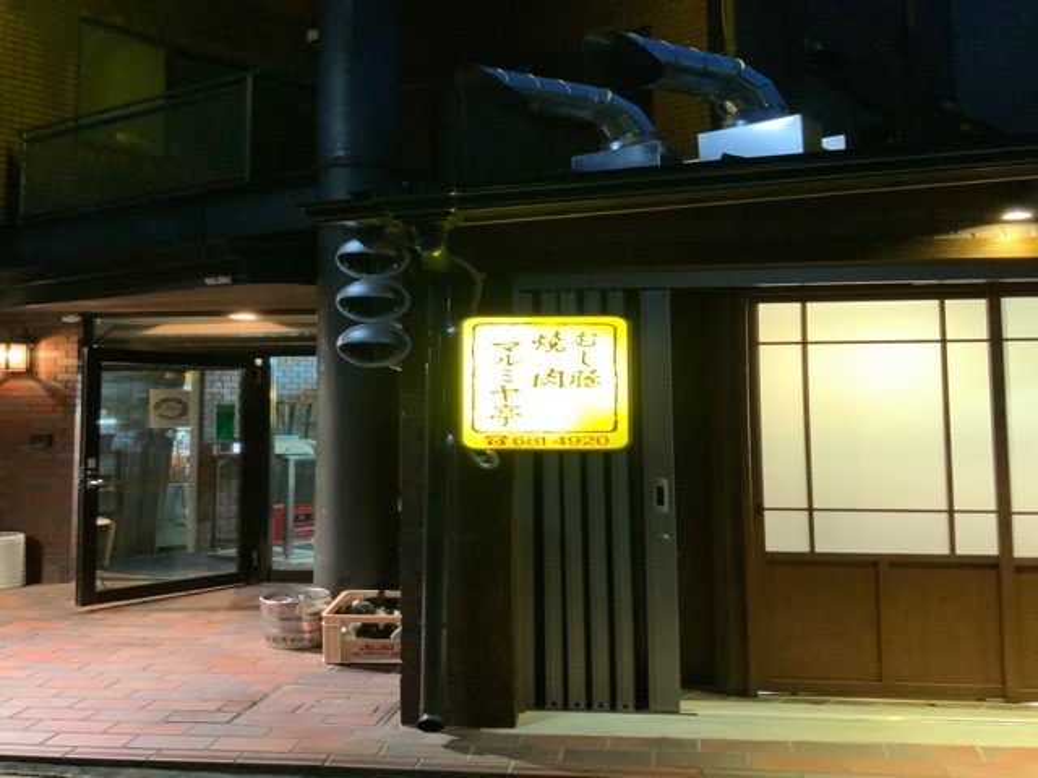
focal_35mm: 29
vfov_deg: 48.2
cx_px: 519
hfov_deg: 61.7
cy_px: 389
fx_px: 870
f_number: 1.8
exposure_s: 1/30
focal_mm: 3
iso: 500
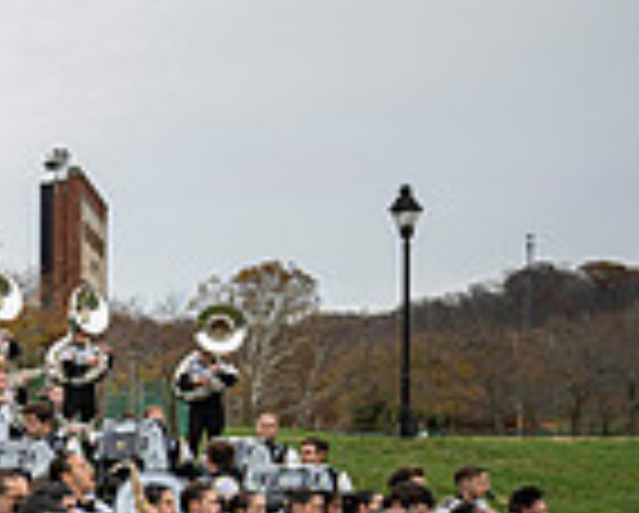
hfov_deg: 16.3
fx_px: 1742
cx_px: -616
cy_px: 479
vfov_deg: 16.5
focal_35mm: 92
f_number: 2.8
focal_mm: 24
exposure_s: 1/500
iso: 400
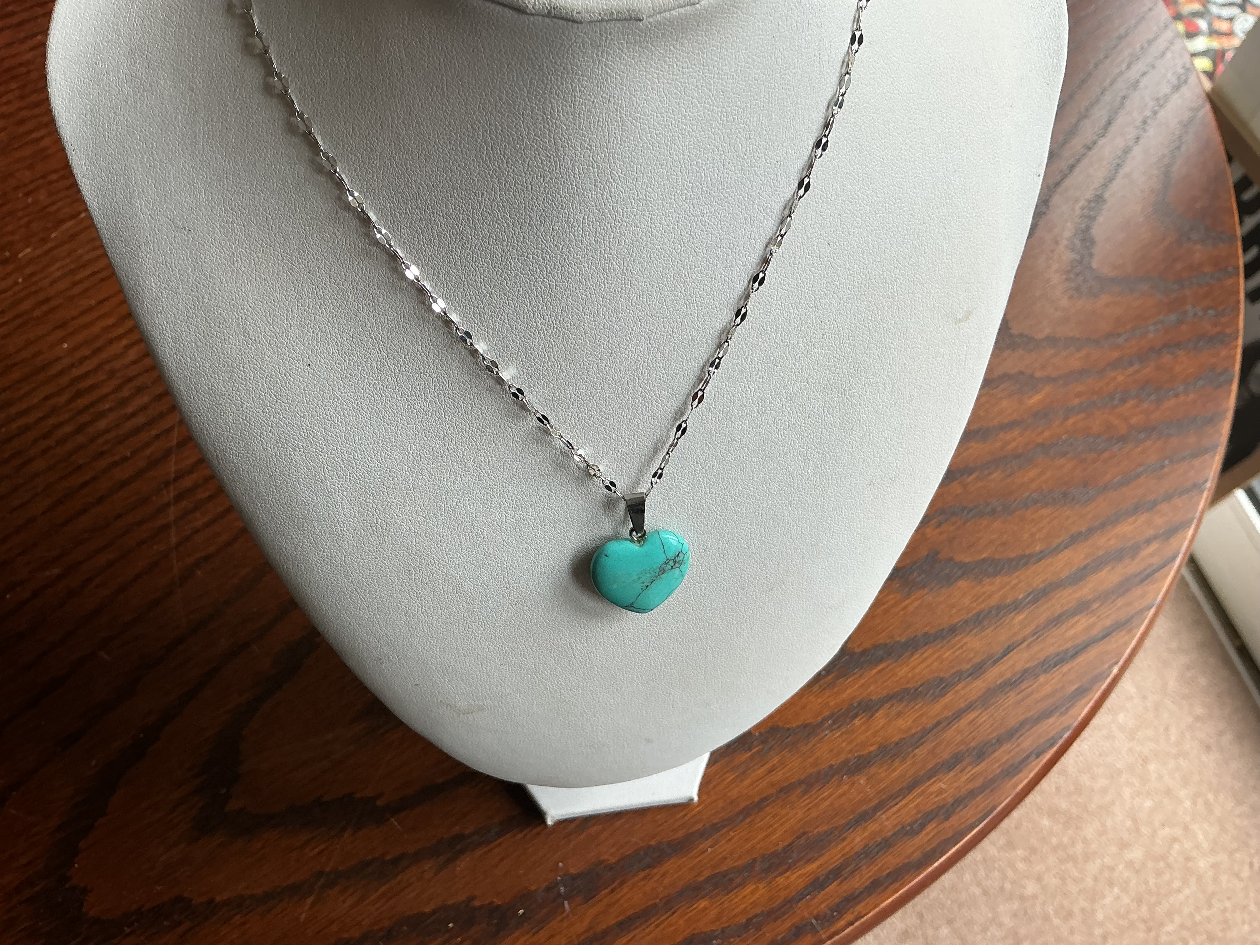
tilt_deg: -63.9
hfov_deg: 61.7
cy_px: 472
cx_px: 630
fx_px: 1056
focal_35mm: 29
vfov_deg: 48.2
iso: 16
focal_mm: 3
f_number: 1.8
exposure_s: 1/118
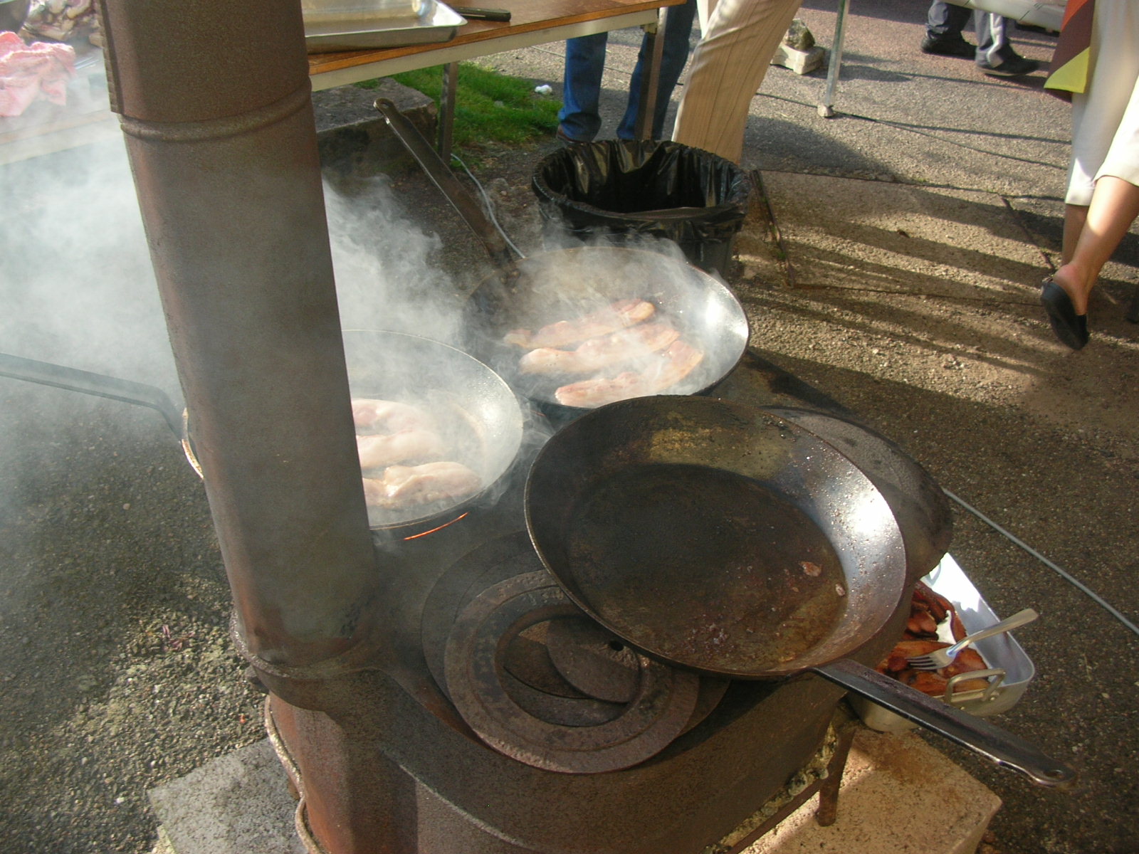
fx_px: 1152
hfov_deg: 52.6
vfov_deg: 40.7
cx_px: 570
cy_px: 427
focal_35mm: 35
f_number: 2.8
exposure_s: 1/293
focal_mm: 5.8
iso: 50
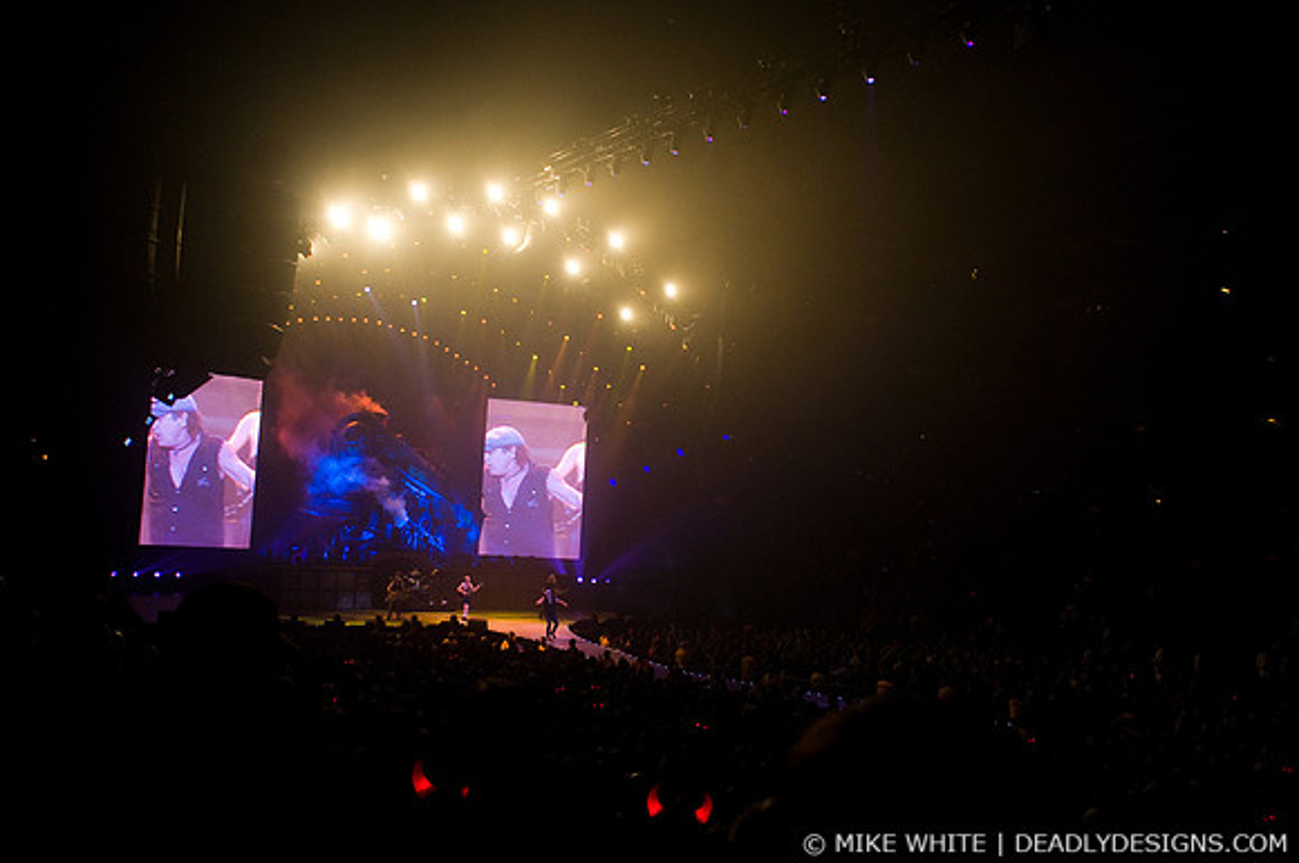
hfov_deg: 62.0
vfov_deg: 43.5
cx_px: 650
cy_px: 432
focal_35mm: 30
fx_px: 1081
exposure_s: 1/160
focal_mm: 20
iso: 800
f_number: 4
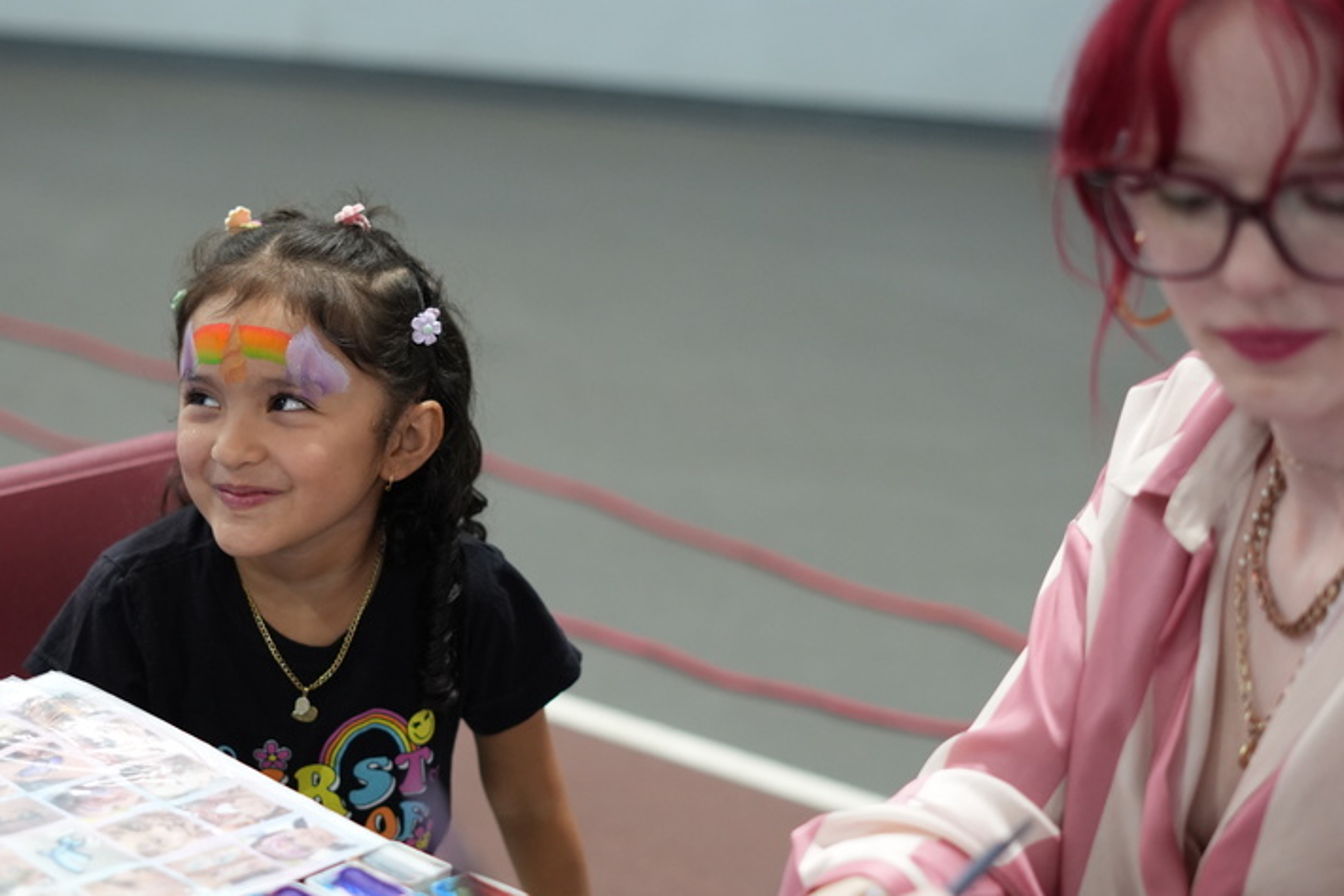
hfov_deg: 28.0
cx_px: 526
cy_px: 487
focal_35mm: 72
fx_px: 2688
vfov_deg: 18.9
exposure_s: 1/160
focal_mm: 50
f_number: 2.2
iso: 1600
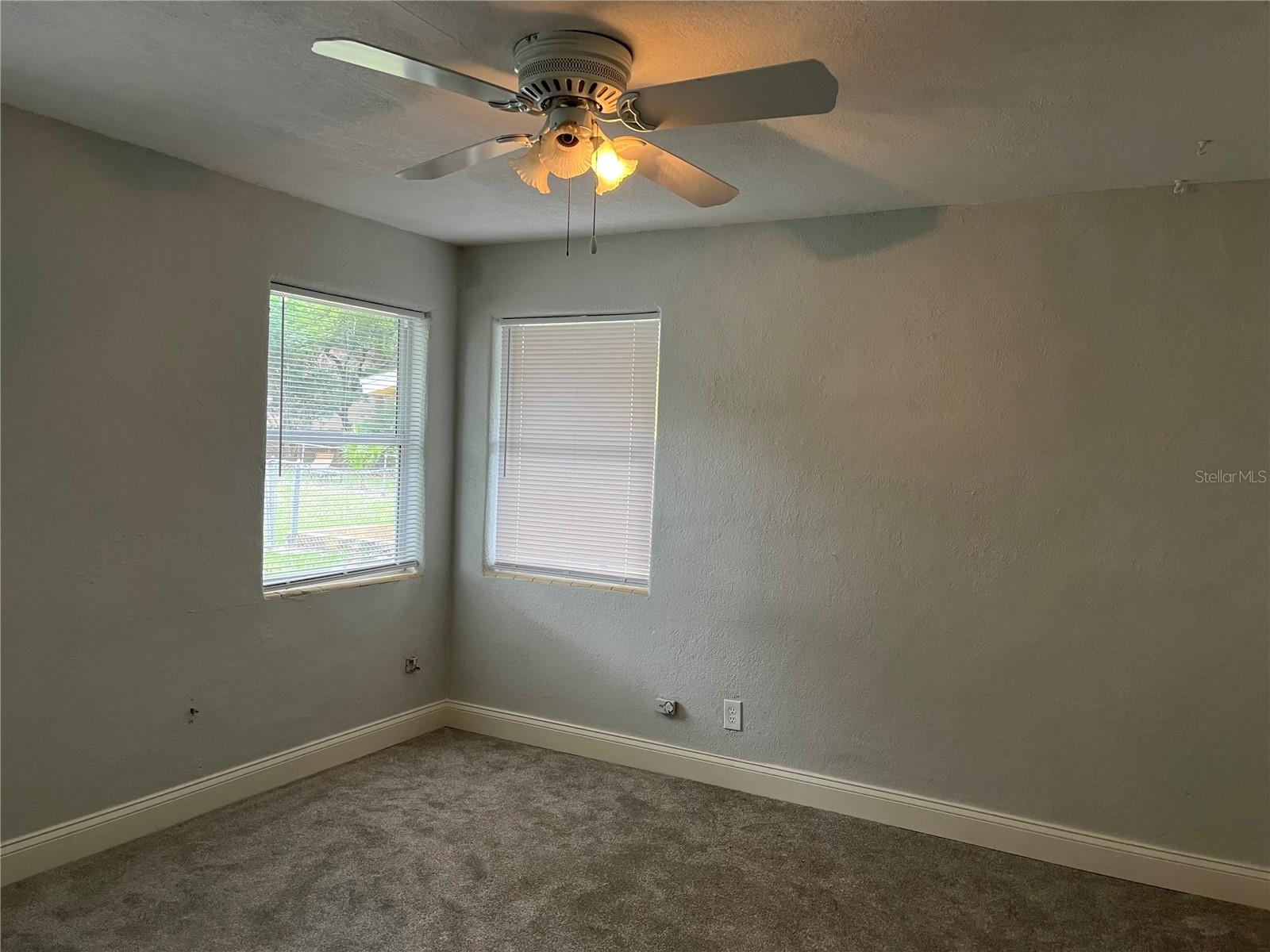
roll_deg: -1.9
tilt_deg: -3.0
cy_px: 476
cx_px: 635
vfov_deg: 53.1
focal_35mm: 26
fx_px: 954
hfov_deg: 67.3
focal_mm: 5.1
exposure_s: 1/60
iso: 100
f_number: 1.6
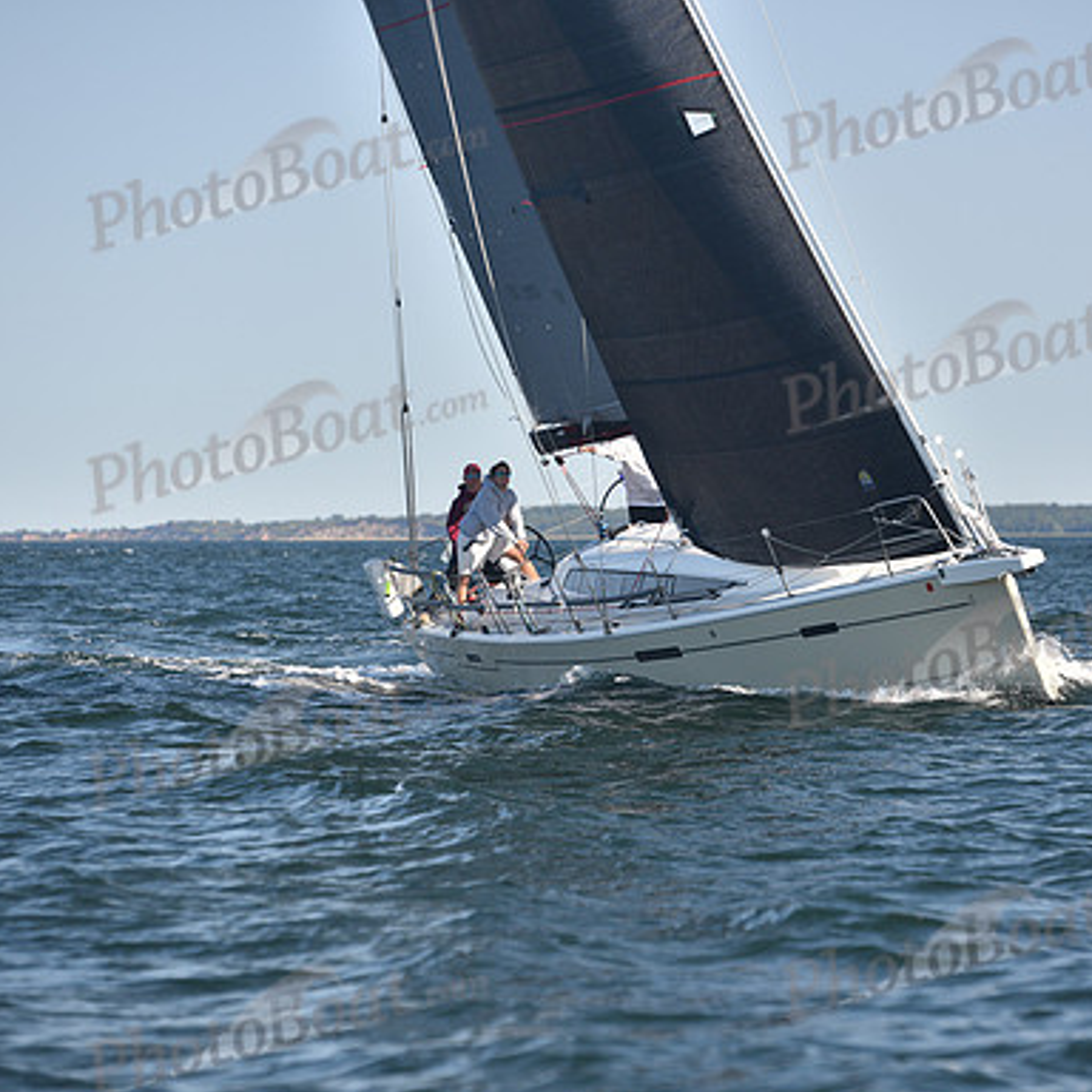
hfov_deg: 8.8
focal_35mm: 199
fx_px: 7102
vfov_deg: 8.8
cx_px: 637
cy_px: 547
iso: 250
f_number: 4.5
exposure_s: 1/640
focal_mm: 155
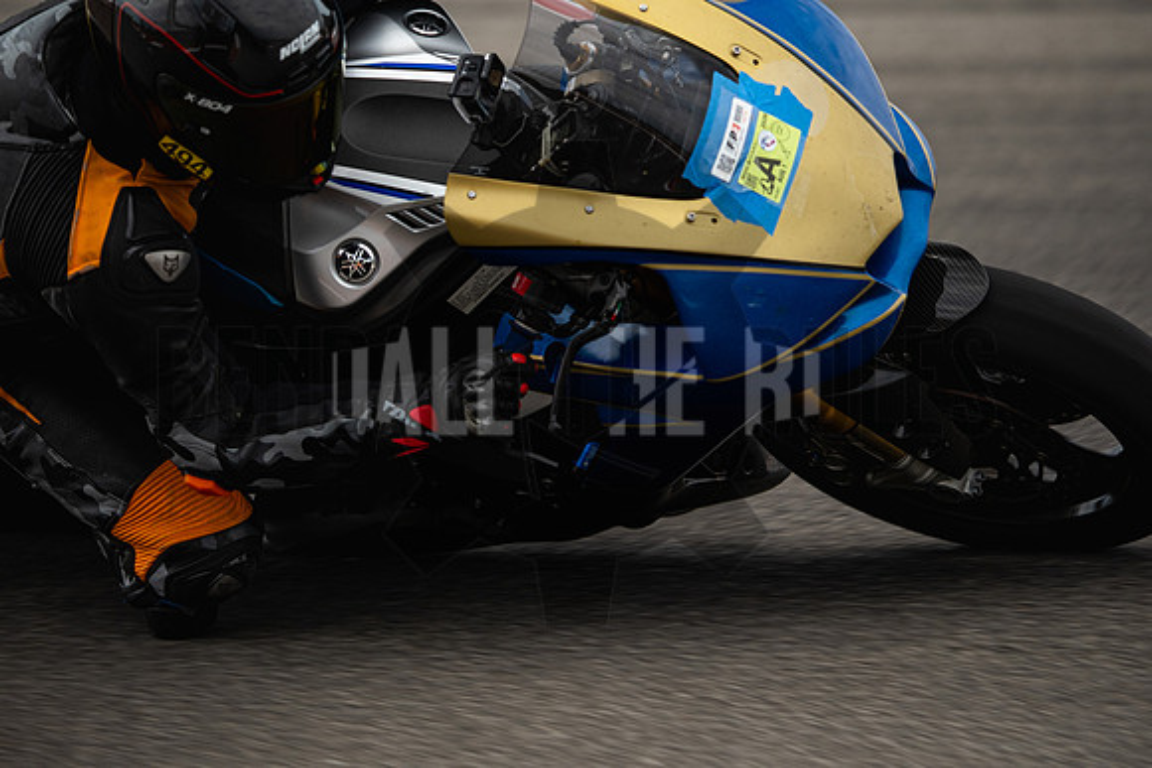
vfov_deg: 4.6
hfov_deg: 6.9
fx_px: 9602
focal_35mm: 300
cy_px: 384
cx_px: 576
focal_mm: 200
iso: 400
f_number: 2
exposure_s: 1/5000
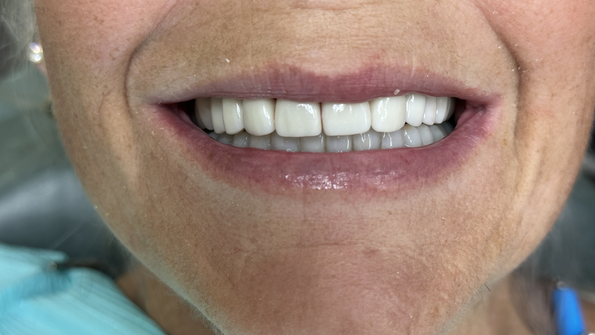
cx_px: 301
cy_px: 165
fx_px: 836
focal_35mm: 53
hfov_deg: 39.2
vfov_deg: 22.6
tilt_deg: -75.6
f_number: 1.78
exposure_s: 1/60
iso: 125
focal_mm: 6.86
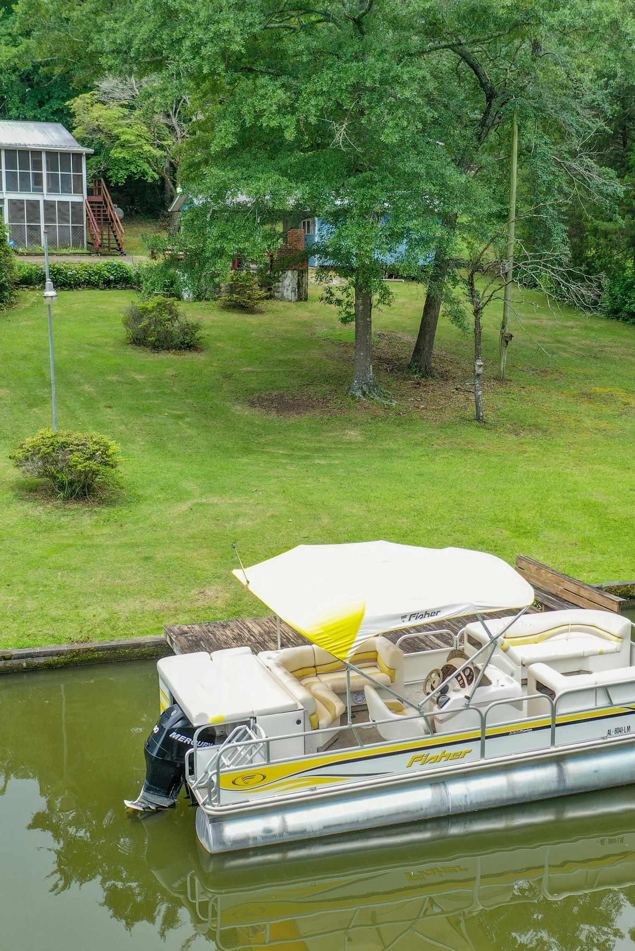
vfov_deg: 45.4
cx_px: 311
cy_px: 479
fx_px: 1137
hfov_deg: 31.2
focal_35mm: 43
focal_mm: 10.26
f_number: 4.5
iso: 100
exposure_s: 1/100
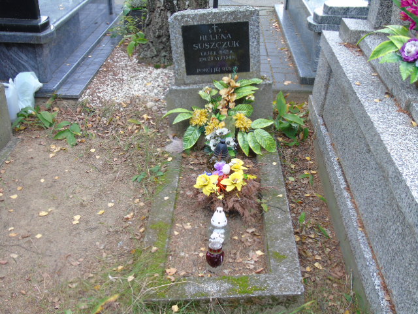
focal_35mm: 40
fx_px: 483
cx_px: 209
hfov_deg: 46.8
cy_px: 157
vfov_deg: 36.0
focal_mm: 7.1
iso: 80
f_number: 3.9
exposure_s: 1/30
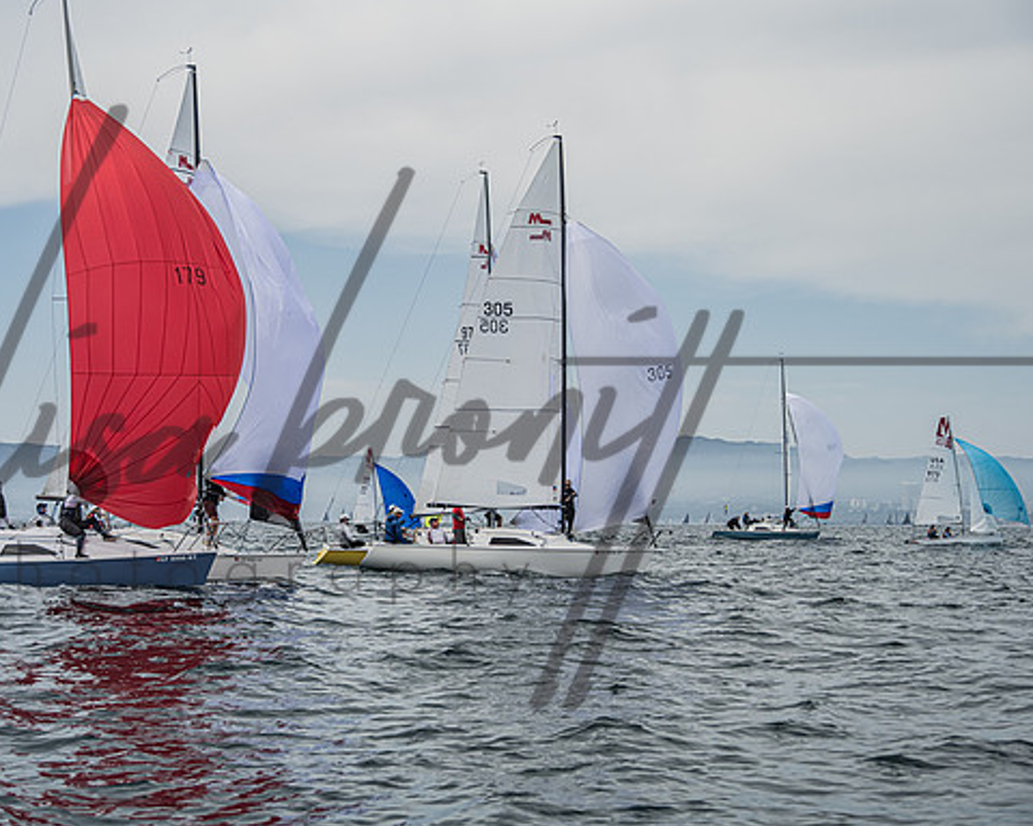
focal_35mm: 67
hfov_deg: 28.3
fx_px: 2048
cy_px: 412
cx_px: 435
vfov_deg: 22.8
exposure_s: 1/2000
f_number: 5.6
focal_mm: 58
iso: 320
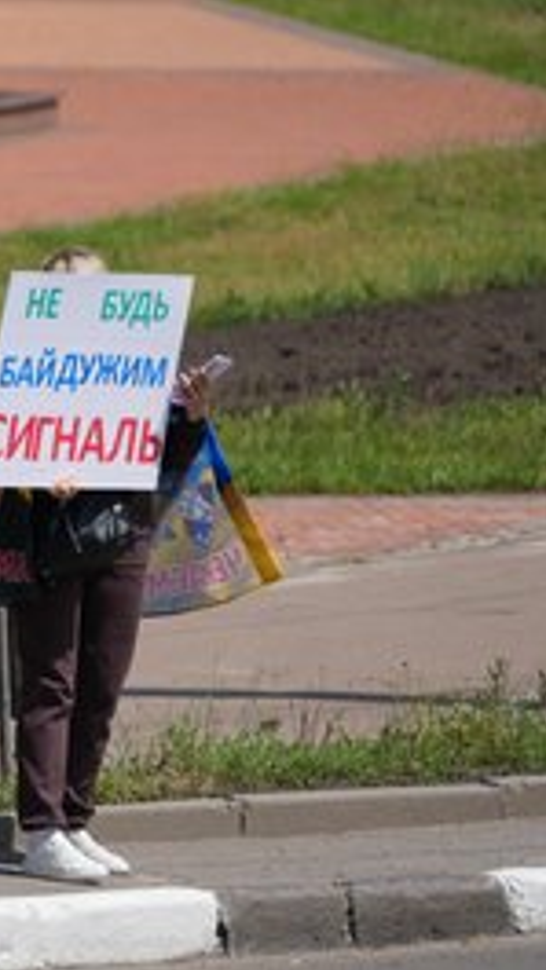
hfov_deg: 2.6
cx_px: -150
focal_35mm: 475
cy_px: 485
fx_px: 12230
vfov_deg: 4.5
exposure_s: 1/800
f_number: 5.6
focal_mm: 300
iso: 100
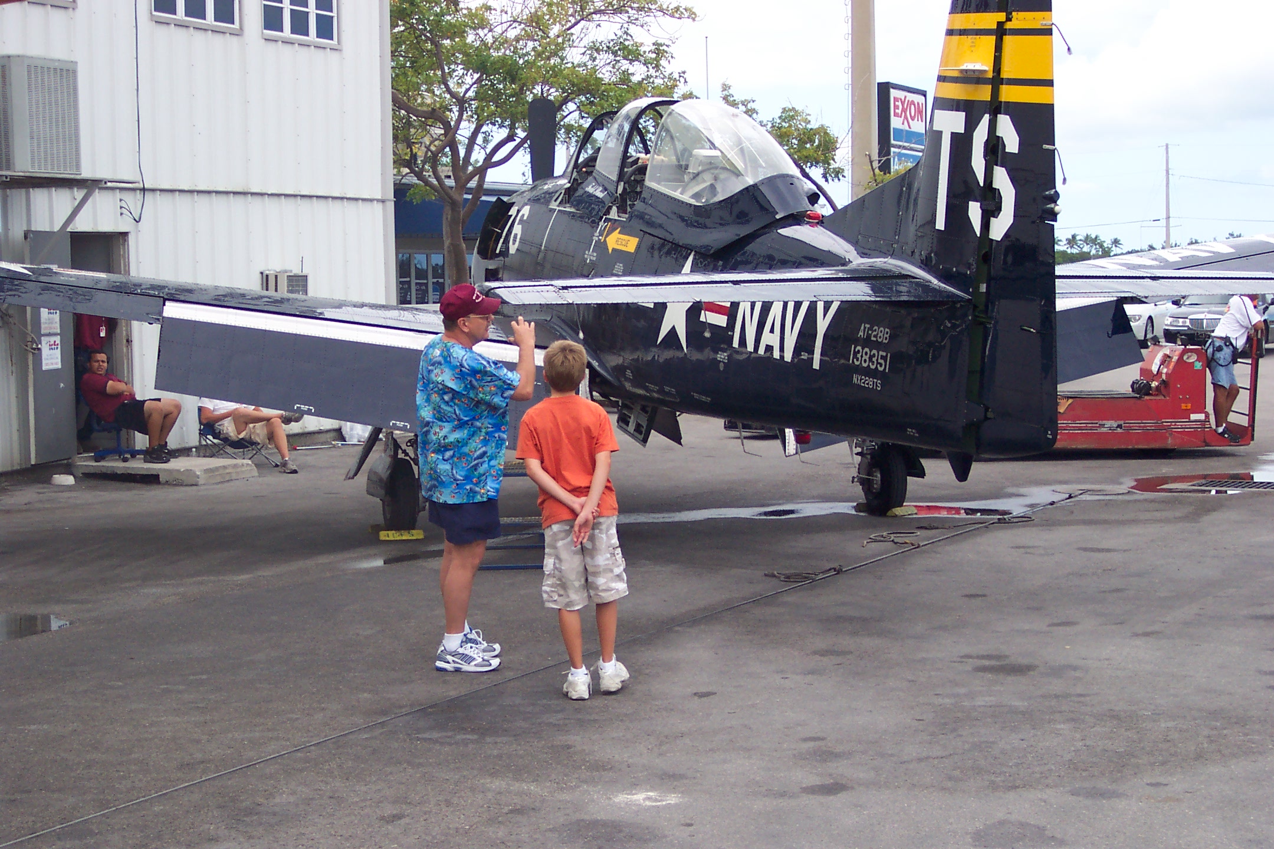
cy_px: 424
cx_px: 637
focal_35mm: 63
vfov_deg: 21.6
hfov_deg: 31.9
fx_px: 2229
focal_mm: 13.3
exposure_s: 1/500
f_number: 3.4
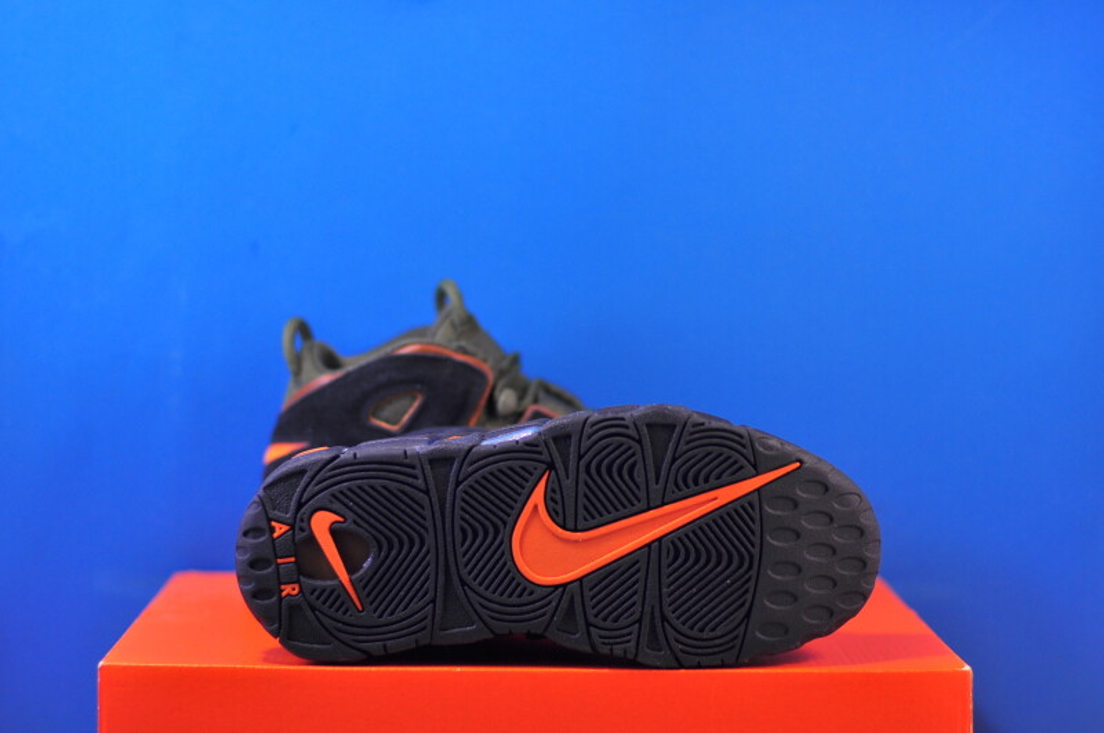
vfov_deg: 18.1
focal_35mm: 75
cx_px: 552
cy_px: 366
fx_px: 2297
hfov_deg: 27.0
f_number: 2
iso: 250
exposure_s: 1/320
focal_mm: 50
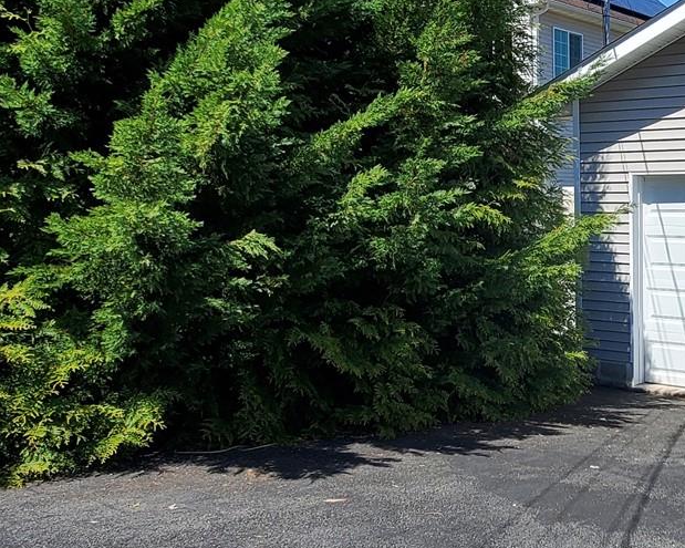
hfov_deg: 39.6
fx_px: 851
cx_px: 654
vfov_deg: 35.7
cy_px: 280
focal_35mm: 42
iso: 50
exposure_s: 1/1139
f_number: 2.2
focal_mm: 1.8
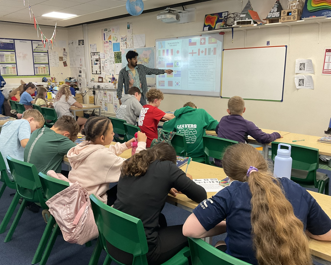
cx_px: 162
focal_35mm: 31
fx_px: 304
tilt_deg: -13.7
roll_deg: +1.0
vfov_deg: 47.1
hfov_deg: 57.2
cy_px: 134
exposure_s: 1/60
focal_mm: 3
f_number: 1.8
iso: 100
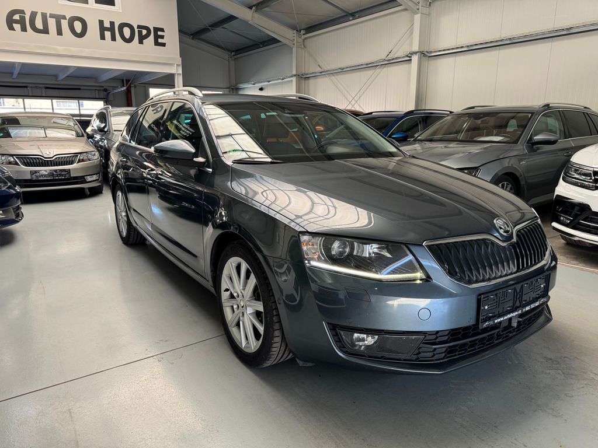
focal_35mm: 24
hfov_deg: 71.6
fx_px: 415
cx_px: 299
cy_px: 224
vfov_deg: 56.8
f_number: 1.78
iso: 200
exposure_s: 1/121
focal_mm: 6.76
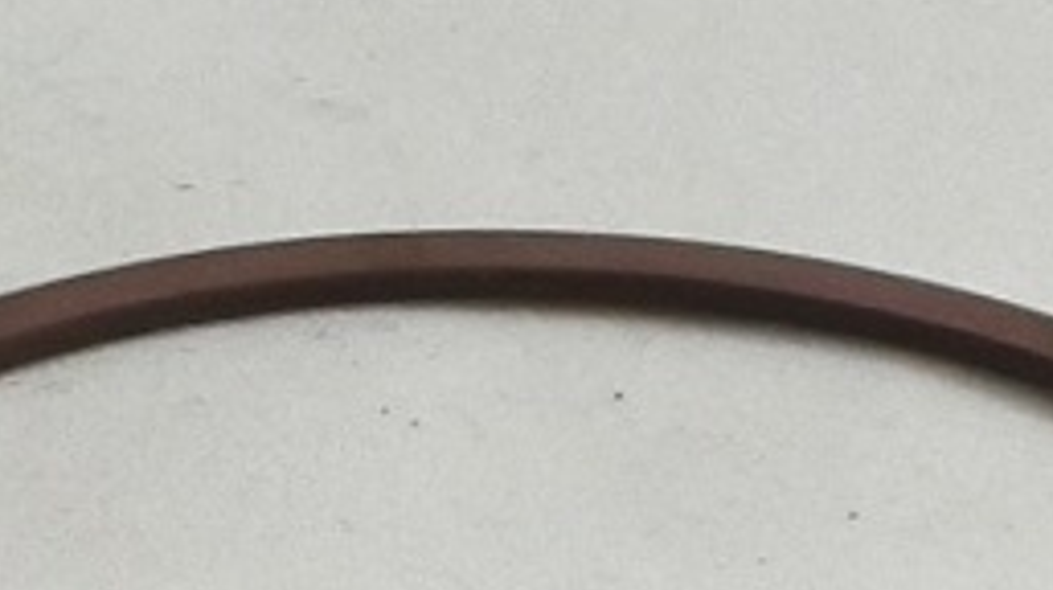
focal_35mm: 326
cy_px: -354
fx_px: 9094
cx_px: -1030
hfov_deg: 6.4
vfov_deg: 3.7
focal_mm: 15
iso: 400
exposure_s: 1/125
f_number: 4.2
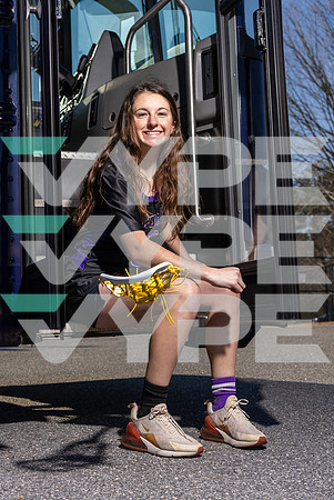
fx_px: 694
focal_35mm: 50
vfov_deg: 39.6
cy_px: 250
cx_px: 167
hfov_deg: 27.1
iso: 64
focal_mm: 50
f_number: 6.3
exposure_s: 1/400
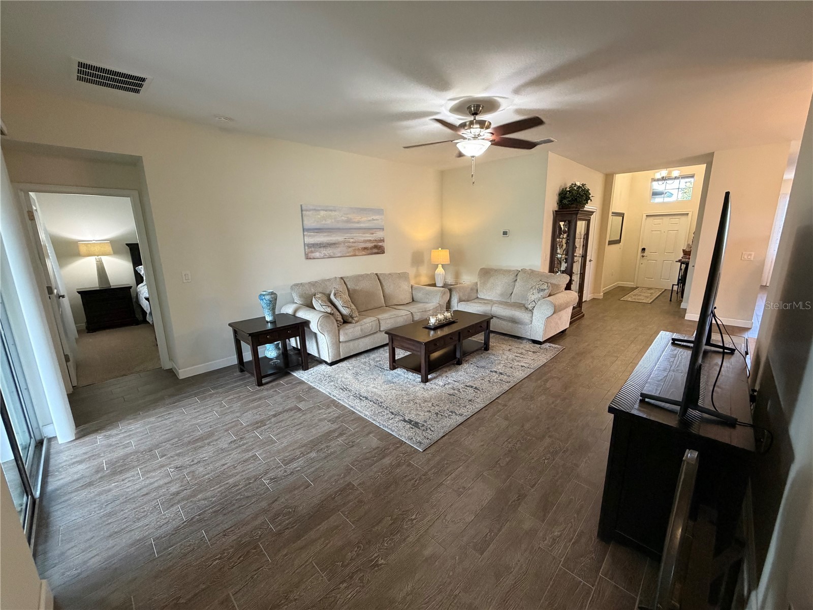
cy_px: 305
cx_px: 406
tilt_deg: -12.7
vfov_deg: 85.7
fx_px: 329
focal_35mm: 14
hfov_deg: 102.1
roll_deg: +1.1
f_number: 2.2
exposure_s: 1/60
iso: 400
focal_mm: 2.22
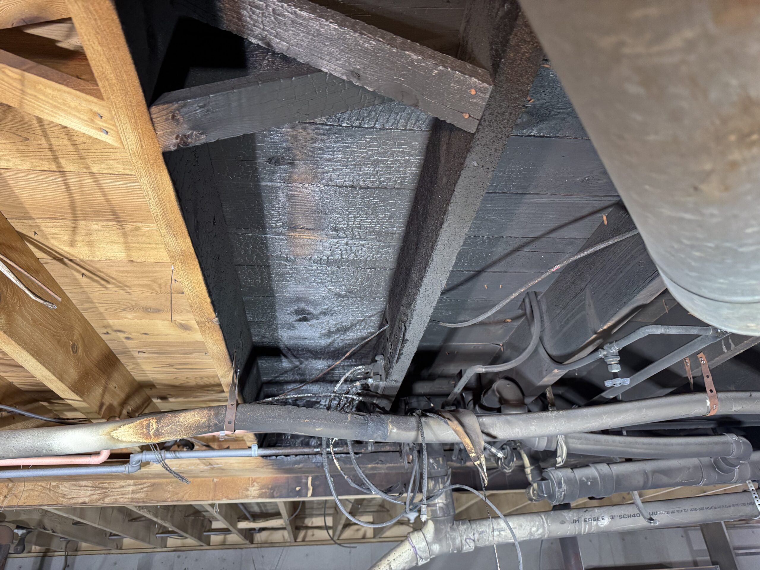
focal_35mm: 24
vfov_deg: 56.8
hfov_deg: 71.6
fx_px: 527
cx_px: 380
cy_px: 285
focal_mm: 6.76
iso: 320
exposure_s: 1/60
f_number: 1.78
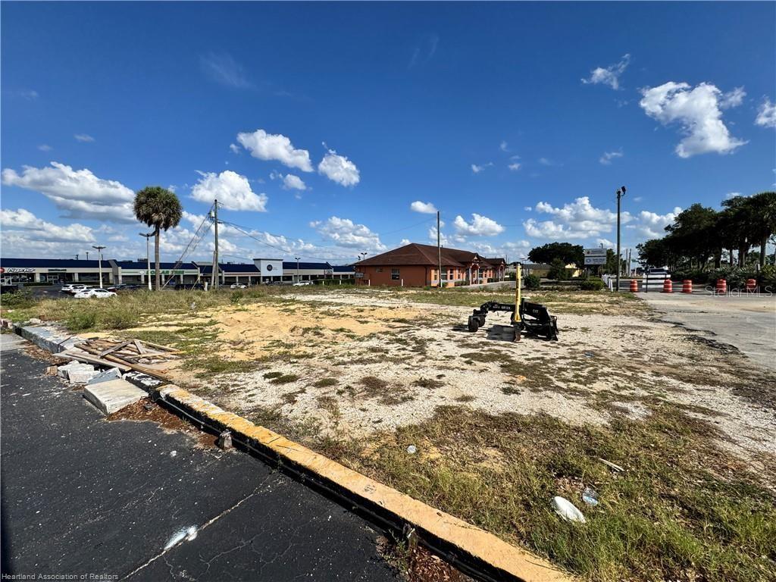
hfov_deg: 102.1
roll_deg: -0.2
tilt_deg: -4.3
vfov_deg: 85.7
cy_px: 291
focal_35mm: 14
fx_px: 314
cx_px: 388
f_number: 2.2
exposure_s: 1/4132
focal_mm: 2.22
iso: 50
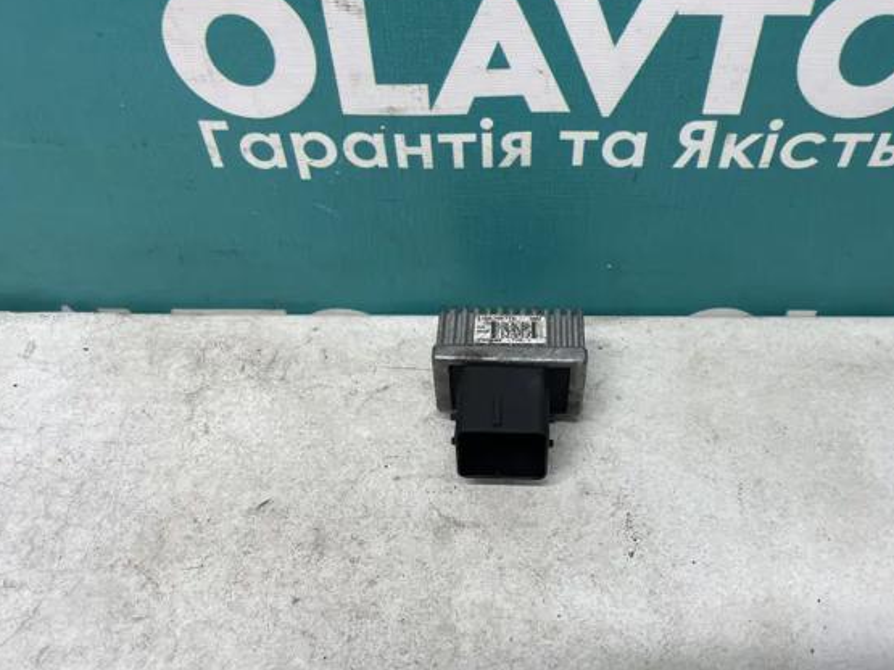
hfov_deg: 59.8
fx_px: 775
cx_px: 506
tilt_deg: -49.7
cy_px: 337
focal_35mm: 30
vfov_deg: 46.8
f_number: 1.6
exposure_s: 1/100
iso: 80
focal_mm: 4.2
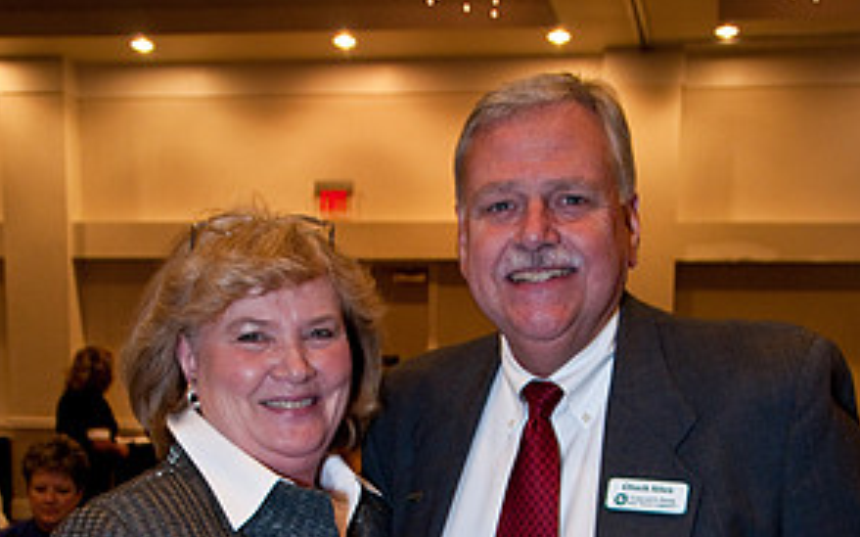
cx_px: 436
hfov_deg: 33.5
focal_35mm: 61
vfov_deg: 20.6
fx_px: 1429
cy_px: 540
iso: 640
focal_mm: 26
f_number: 6.3
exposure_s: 1/30
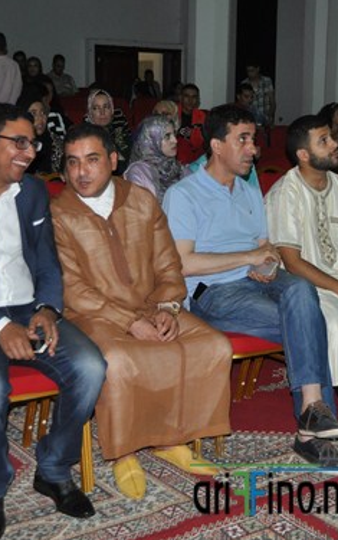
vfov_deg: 34.0
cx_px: 282
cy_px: 246
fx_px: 881
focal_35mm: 60
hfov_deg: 21.4
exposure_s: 1/60
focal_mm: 23
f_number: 3.8
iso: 800
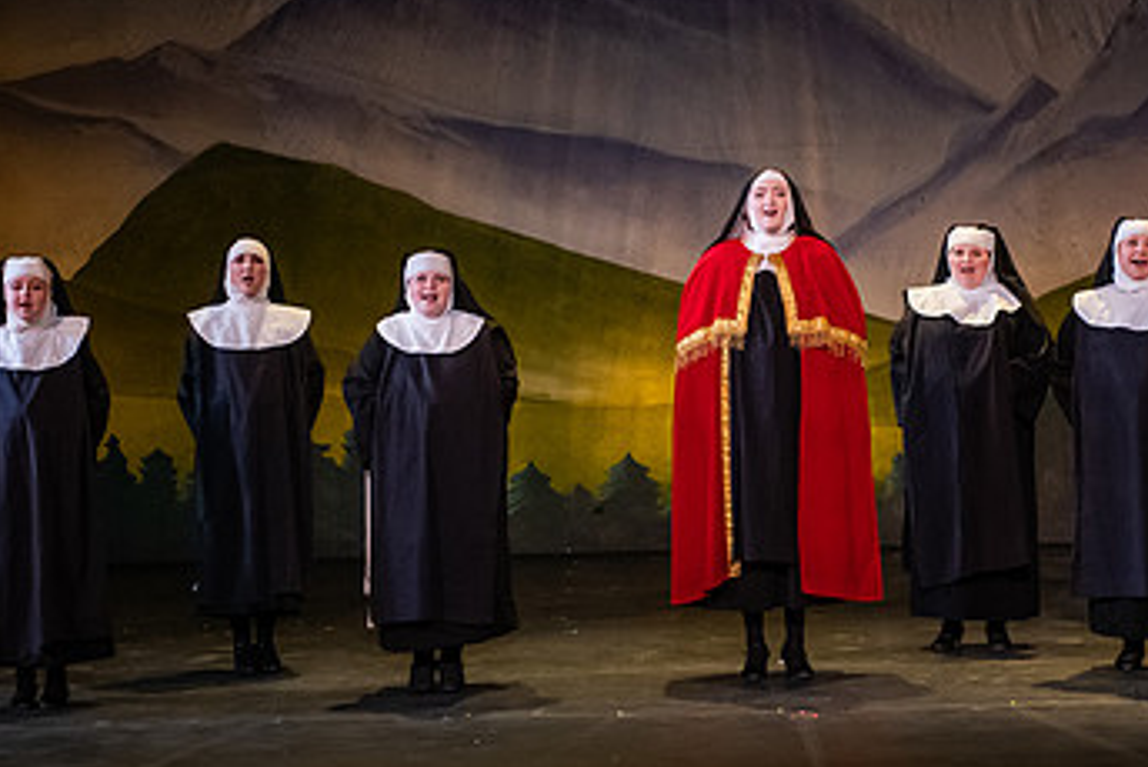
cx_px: 744
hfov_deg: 17.3
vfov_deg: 11.6
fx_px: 3766
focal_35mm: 118
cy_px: 328
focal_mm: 70
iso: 4000
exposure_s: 1/200
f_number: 3.2
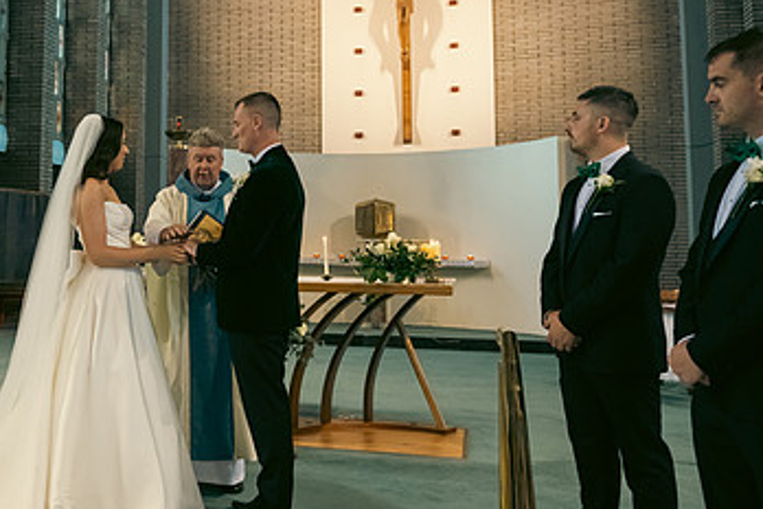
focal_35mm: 40
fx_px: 848
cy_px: 185
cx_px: 180
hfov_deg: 46.5
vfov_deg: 33.2
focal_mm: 24
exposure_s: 1/160
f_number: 3.5
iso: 1000
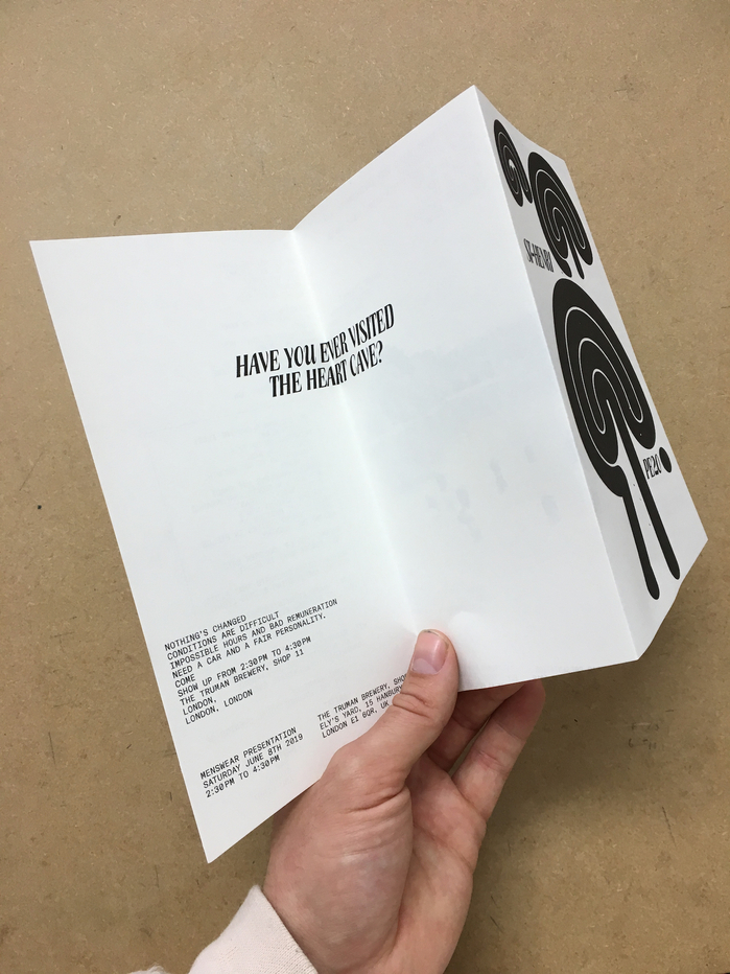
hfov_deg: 48.2
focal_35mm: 29
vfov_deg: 61.7
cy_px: 487
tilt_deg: -83.9
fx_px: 815
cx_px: 365
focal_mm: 4.15
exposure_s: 1/33
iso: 32
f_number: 2.2
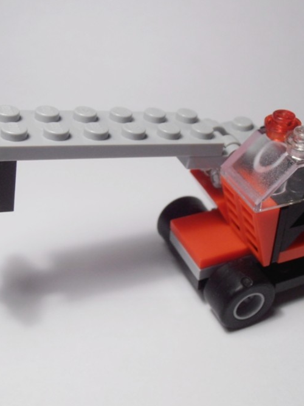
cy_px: 203
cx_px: 164
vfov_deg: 38.2
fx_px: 585
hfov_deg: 29.1
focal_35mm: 50
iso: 100
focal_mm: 6.61
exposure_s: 1/80
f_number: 3.9
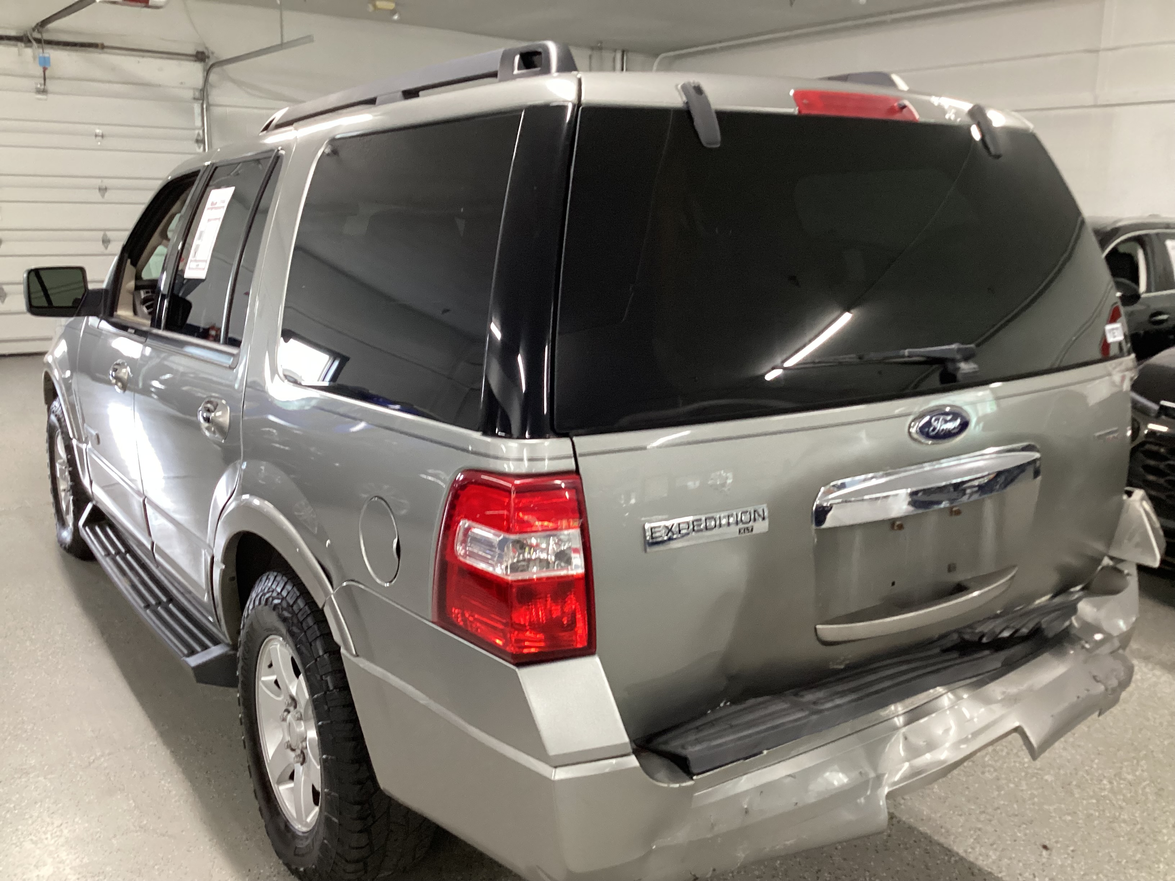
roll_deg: -0.9
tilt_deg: -12.9
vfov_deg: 45.4
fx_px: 1052
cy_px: 440
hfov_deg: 58.4
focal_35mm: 31
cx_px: 588
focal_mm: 3.3
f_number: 2.4
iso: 250
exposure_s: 1/40
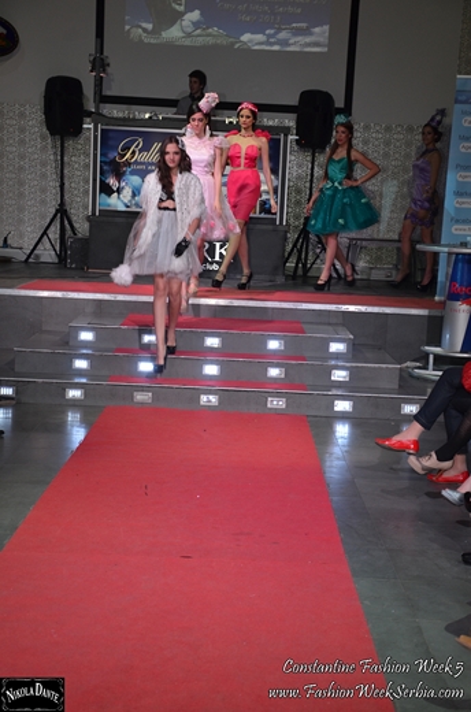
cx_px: 236
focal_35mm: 63
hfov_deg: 21.5
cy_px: 356
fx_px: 1243
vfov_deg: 32.0
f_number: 4.8
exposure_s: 1/60
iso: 500
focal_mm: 42
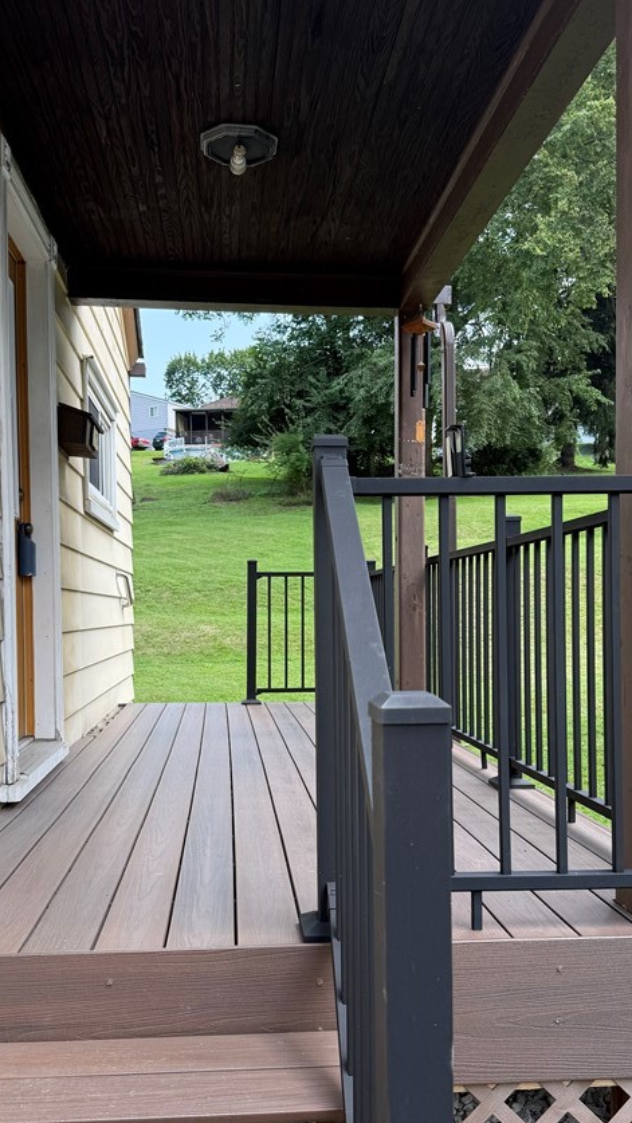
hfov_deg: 36.7
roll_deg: -0.5
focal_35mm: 32
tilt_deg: -1.0
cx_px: 293
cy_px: 623
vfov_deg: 60.9
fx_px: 953
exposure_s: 1/750
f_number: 1.78
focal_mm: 6.76
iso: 80
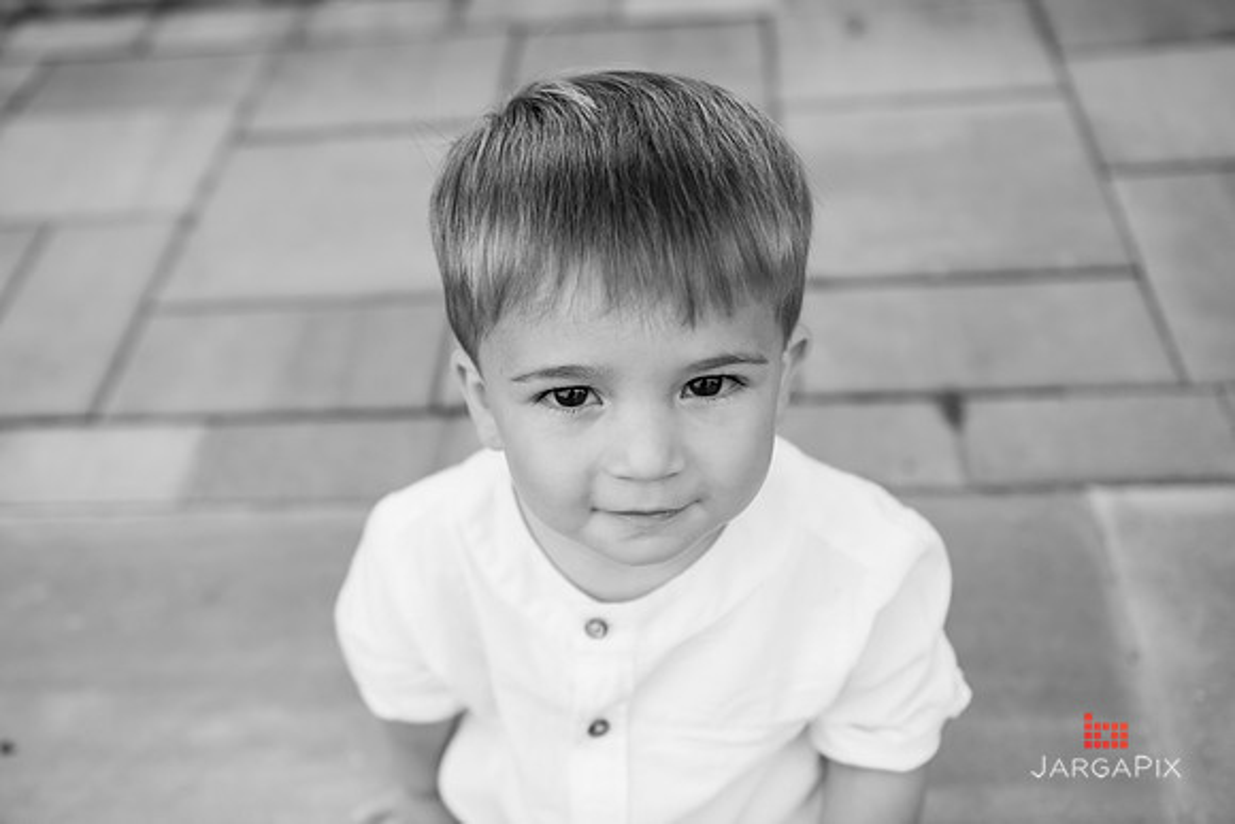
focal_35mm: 38
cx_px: 581
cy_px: 388
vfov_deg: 34.9
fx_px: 1308
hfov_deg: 50.5
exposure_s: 1/1600
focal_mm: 36
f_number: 3.2
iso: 400
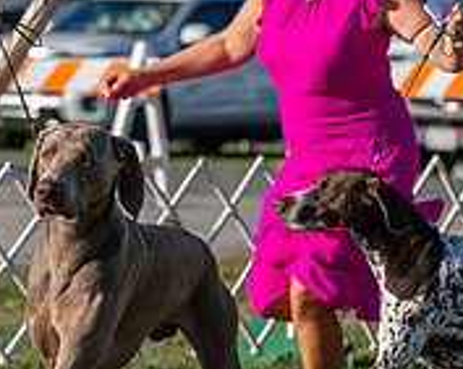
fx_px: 5541
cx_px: 101
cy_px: 58
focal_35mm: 405
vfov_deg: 3.8
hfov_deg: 4.8
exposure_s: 1/1250
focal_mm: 113
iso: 125
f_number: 4.5
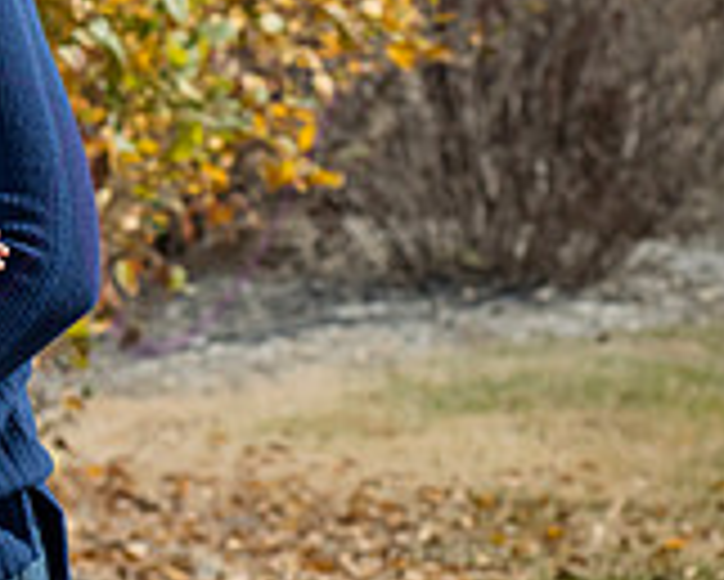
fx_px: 5810
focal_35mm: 271
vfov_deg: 5.7
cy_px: -196
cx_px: -558
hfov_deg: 7.0
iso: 400
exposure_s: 1/640
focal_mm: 80
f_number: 8
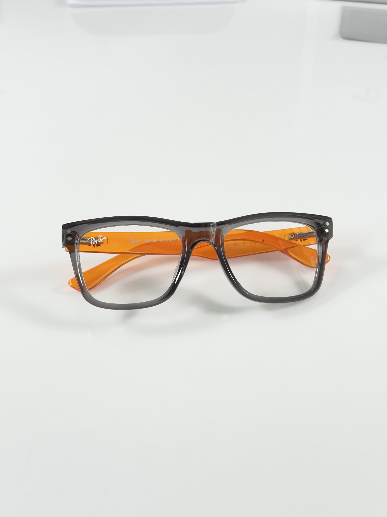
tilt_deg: -46.3
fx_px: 716
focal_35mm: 48
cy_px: 258
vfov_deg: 39.7
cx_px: 194
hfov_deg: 30.3
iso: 40
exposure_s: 1/100
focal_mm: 6.86
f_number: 1.78
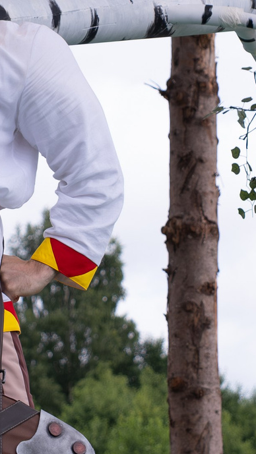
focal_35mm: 214
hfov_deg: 5.7
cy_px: 166
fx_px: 2580
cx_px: 81
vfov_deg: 10.1
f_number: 3.2
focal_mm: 36.5
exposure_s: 1/1600
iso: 200
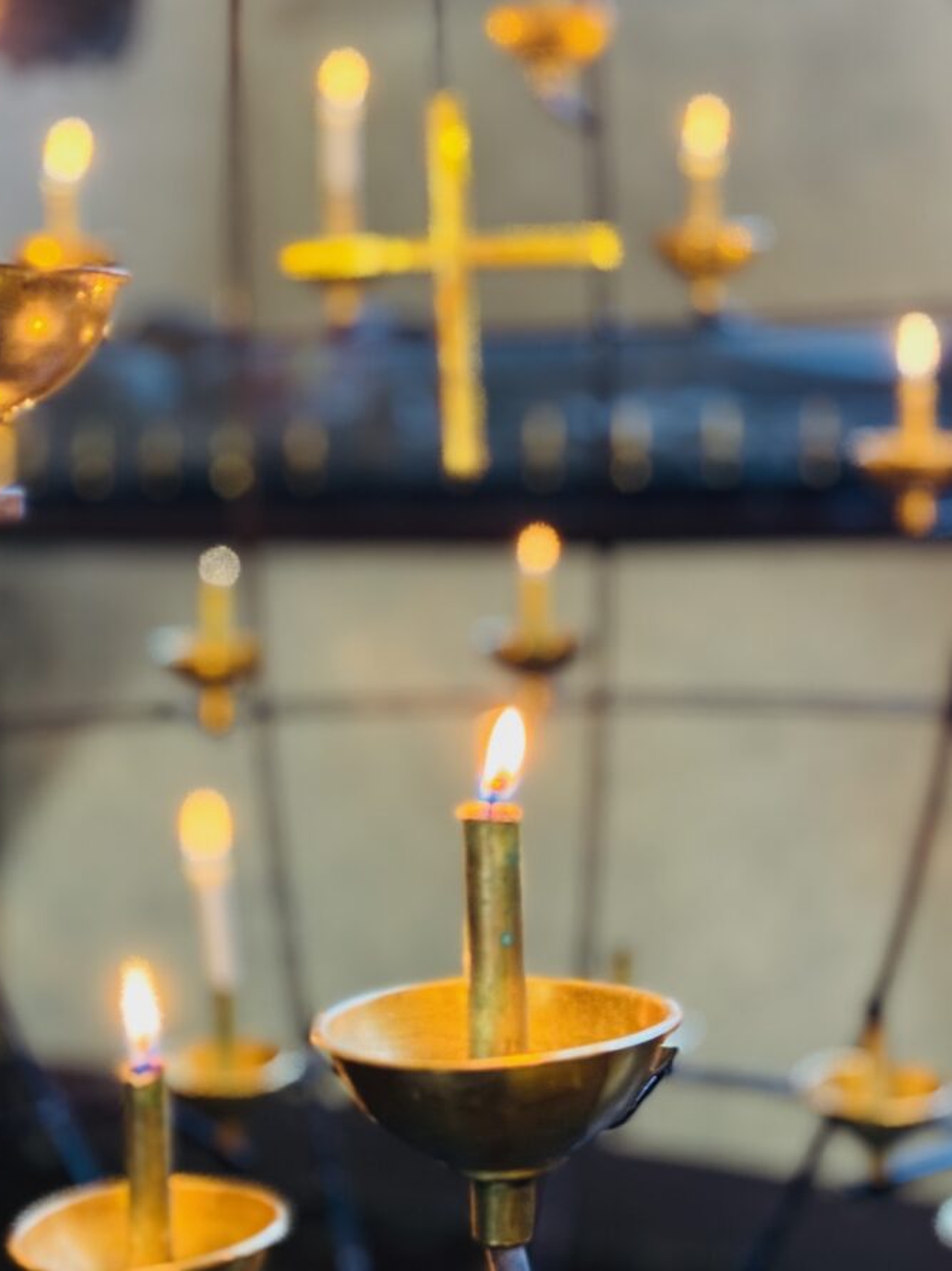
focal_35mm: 55
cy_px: 545
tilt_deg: -2.2
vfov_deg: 34.9
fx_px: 2018
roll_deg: +1.7
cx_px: 411
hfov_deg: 26.5
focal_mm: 6.76
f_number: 1.78
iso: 400
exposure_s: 1/33
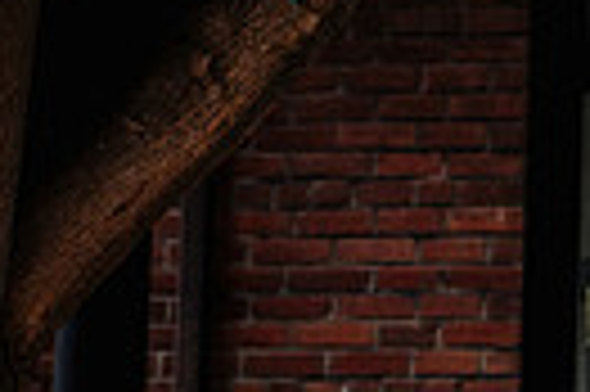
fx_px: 4714
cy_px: 736
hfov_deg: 7.0
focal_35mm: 288
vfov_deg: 4.7
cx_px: 1062
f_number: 2.8
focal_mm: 40.1
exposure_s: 1/250
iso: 400
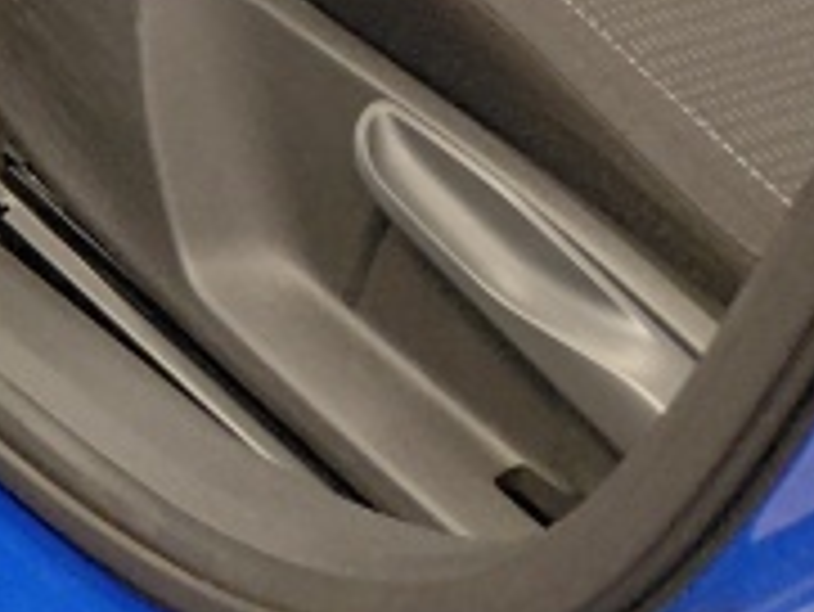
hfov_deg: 11.3
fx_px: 3318
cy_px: -1082
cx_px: -1246
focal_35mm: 141
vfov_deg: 9.0
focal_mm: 4.69
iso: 160
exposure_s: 1/50.1
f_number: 1.8
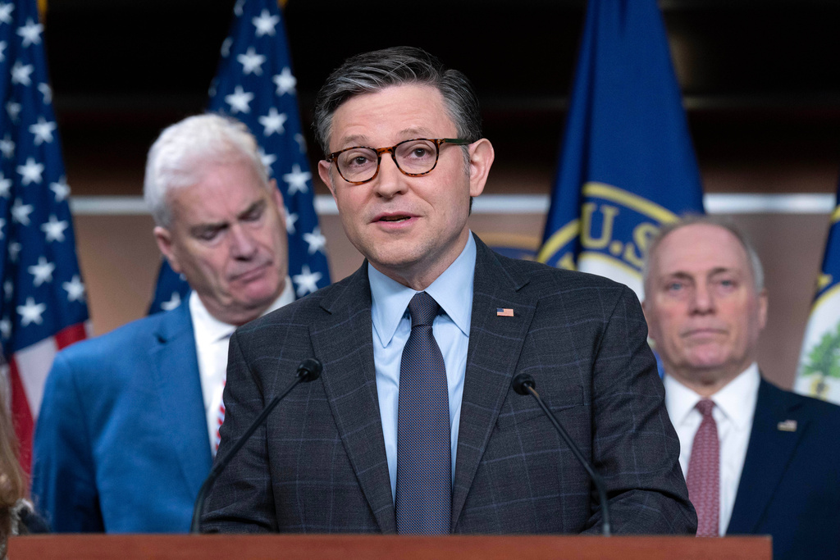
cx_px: 420
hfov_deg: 14.8
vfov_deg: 9.9
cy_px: 280
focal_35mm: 139
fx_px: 3244
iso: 3200
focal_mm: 139
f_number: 4
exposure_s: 1/400
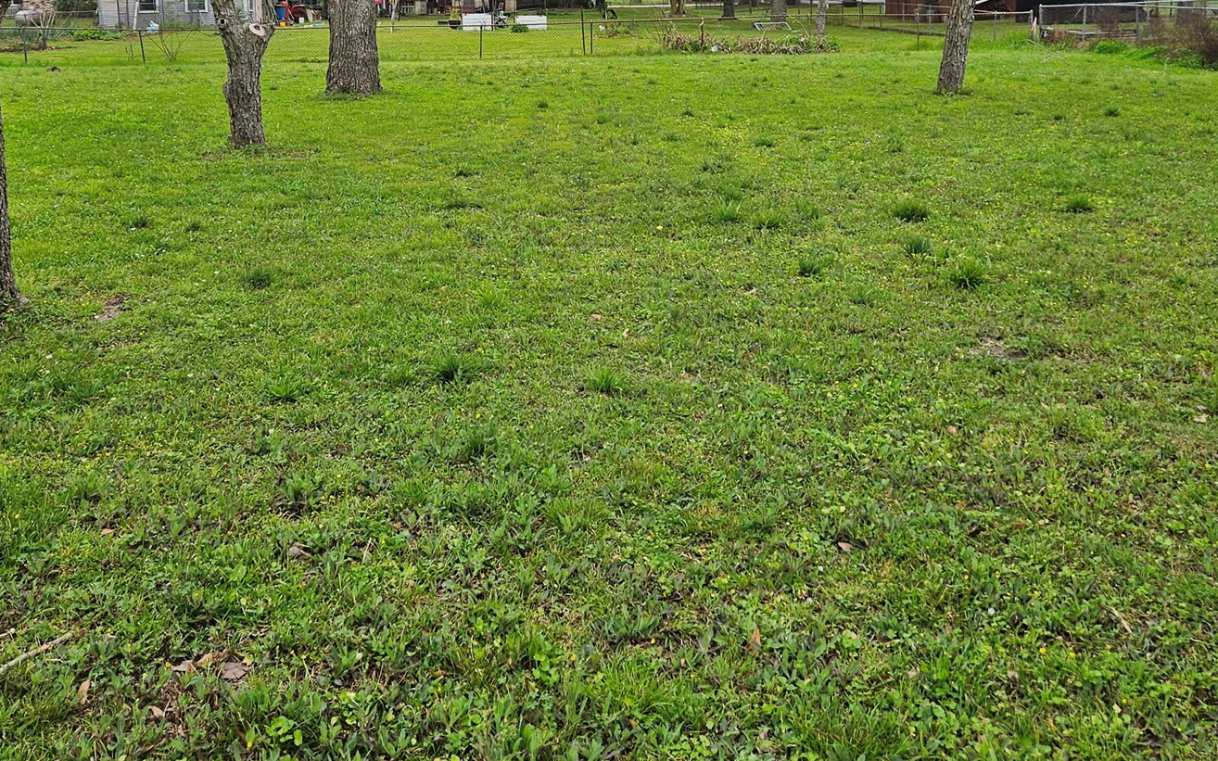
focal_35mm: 38
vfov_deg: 32.3
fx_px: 1261
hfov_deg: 51.5
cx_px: 590
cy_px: 109
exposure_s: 1/470
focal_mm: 5.4
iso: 25
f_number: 1.8
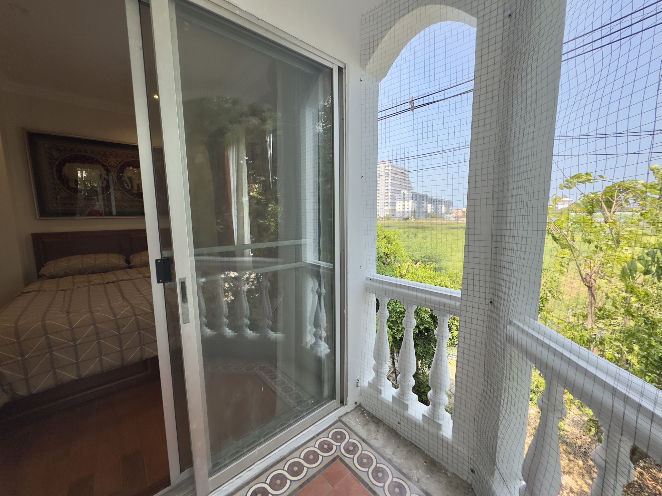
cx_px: 331
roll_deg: +0.4
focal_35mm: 14
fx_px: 268
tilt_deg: -7.0
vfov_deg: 85.7
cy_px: 248
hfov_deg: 102.1
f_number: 2.2
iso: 40
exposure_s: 1/346
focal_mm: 2.22
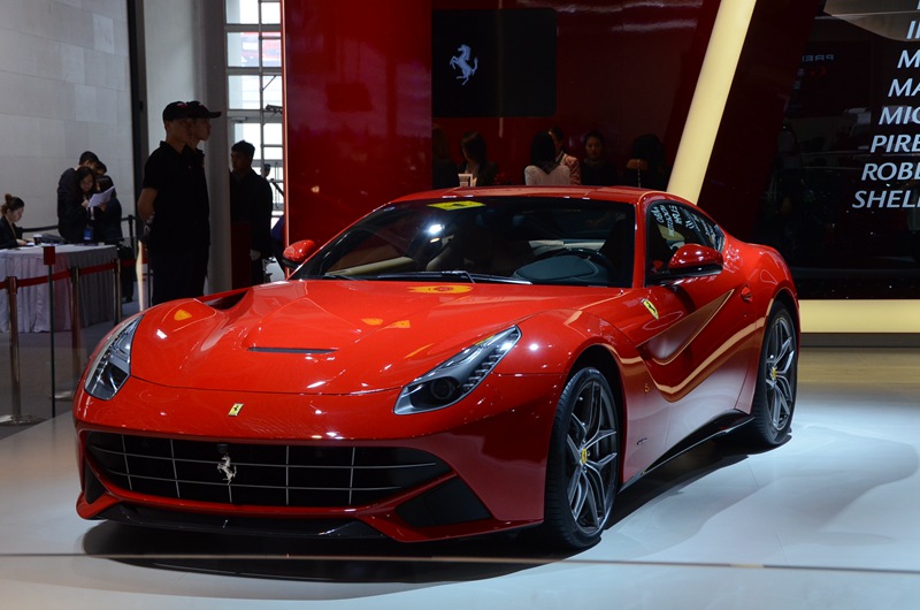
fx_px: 1836
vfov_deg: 18.8
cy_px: 305
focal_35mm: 72
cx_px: 460
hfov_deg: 28.1
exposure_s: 1/200
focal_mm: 48
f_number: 8
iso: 1250
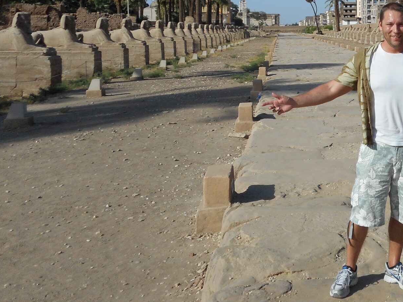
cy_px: 33
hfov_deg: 33.9
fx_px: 605
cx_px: 396
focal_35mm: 52
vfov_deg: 27.1
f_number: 3.7
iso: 80
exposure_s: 1/1250
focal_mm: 4.5
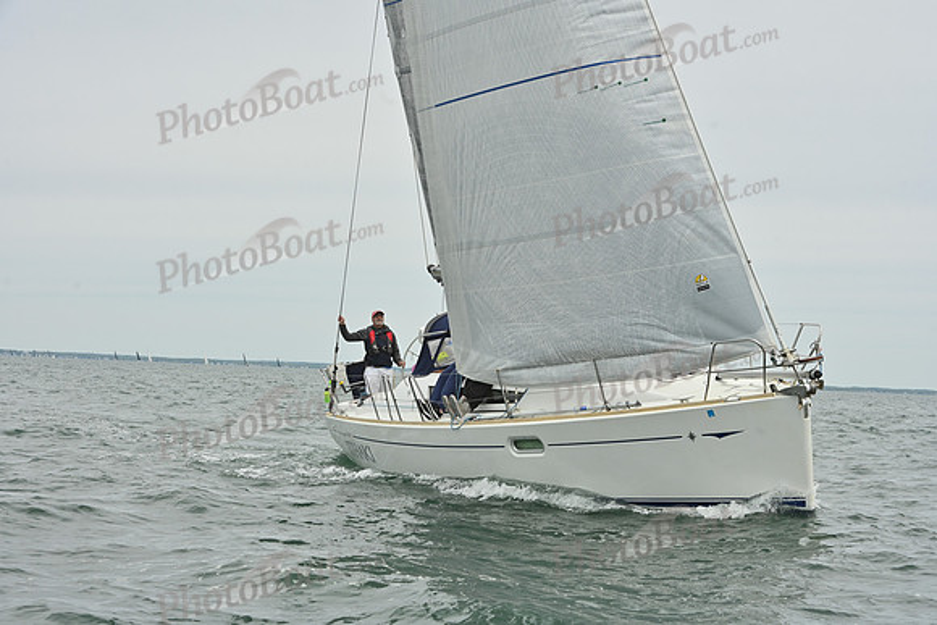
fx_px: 2031
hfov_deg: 26.0
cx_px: 468
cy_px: 312
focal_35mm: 78
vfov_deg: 17.5
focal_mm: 78
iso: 320
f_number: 11
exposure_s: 1/1000
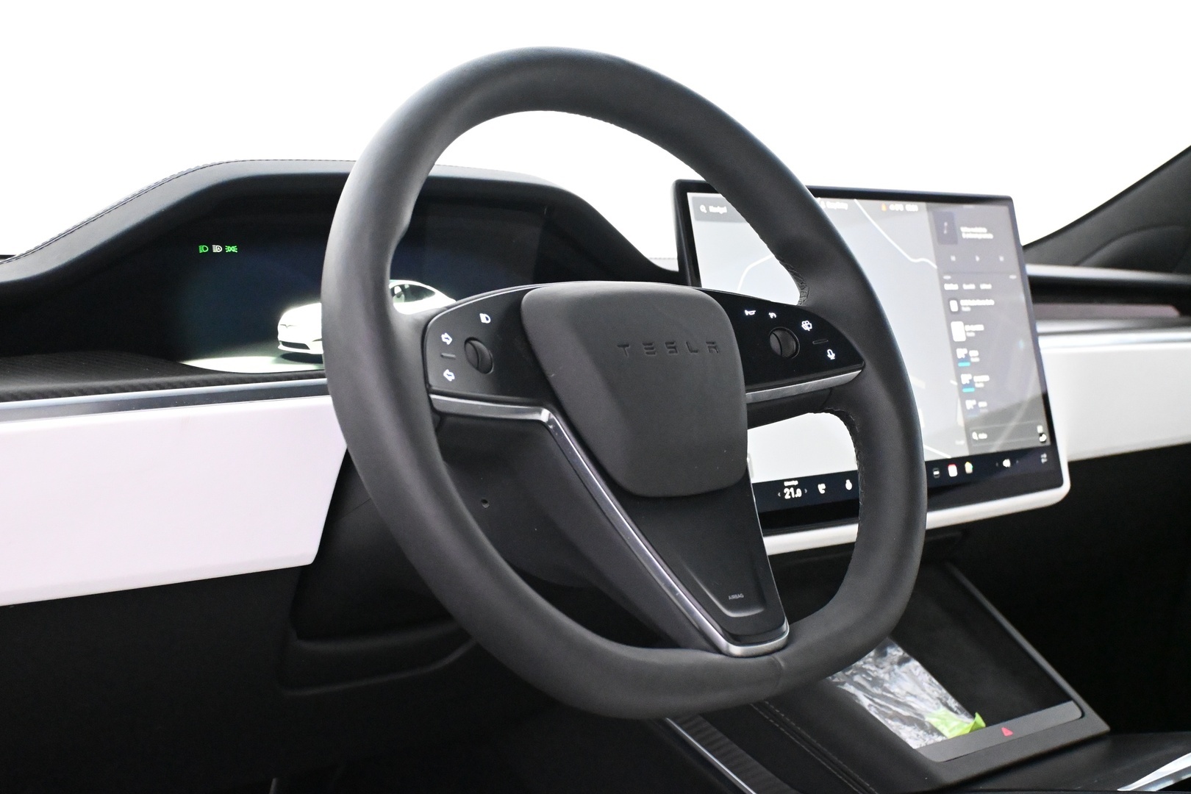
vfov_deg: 29.4
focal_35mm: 46
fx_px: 1513
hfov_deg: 43.0
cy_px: 397
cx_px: 596
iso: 9000
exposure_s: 1/60
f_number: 4.8
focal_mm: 30.5
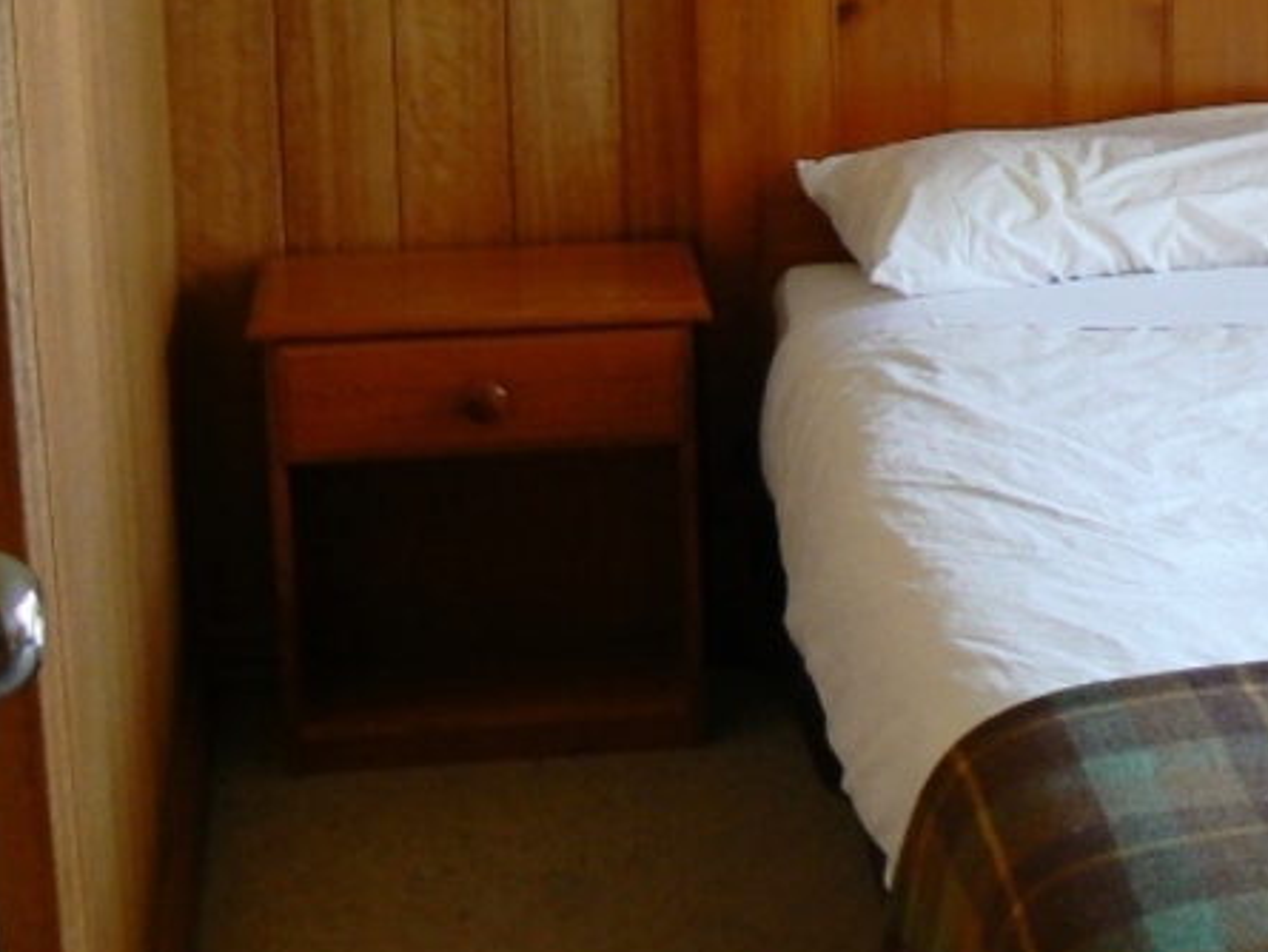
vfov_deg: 15.1
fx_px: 3554
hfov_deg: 18.9
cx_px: 1587
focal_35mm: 97
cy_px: 157
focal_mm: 6
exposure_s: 1/30
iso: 100
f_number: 2.8
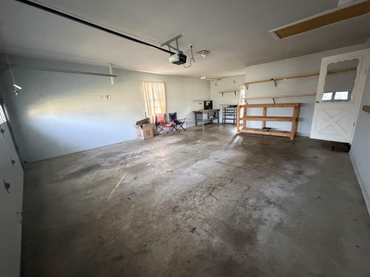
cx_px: 185
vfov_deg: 85.7
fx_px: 150
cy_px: 138
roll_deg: +3.2
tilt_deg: -13.8
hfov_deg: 102.1
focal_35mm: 14
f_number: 2.2
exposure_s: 1/60
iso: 1000
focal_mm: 2.22
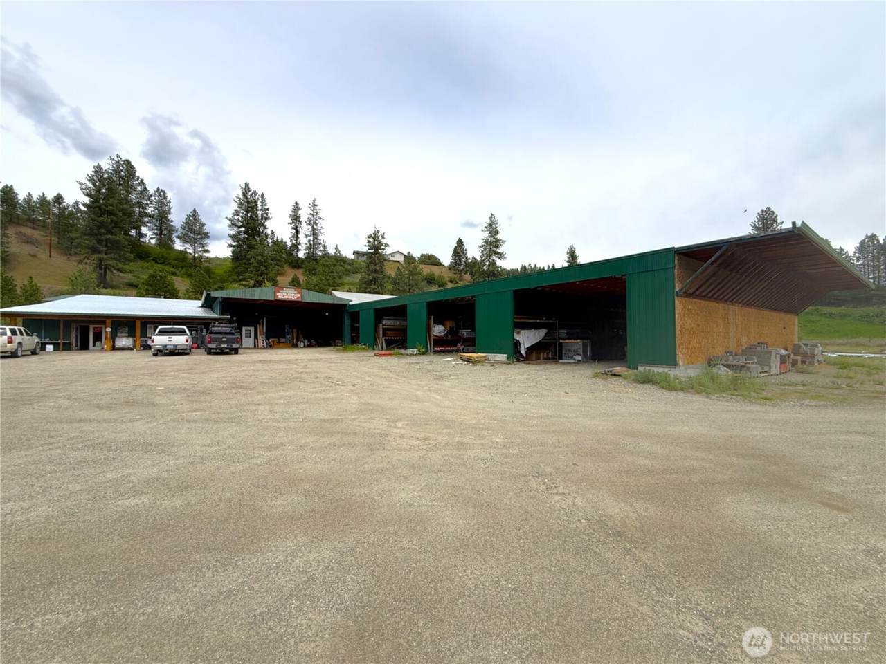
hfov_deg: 102.1
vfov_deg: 85.7
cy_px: 332
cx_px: 443
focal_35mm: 14
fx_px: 358
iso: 50
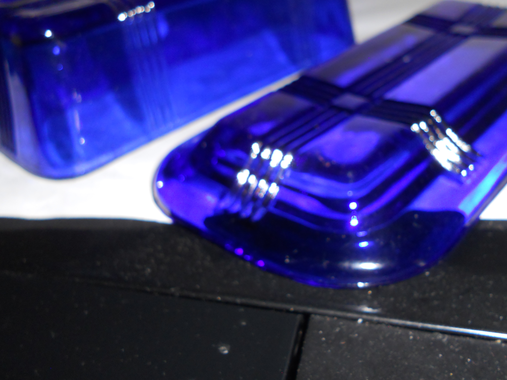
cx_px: 284
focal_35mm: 40
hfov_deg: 46.7
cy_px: 150
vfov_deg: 35.8
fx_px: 586
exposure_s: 1/25
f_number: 8.8
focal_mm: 5.8
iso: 200
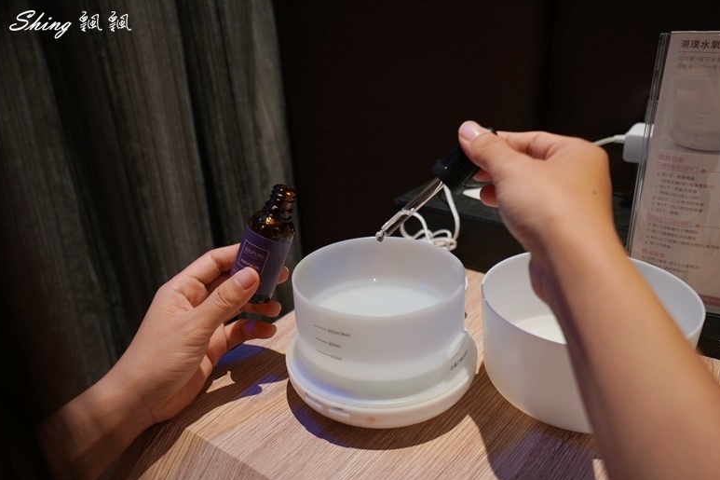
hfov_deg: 61.9
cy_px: 240
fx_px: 600
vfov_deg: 43.6
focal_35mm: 30
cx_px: 360
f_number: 4
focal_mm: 29
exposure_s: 1/30
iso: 640
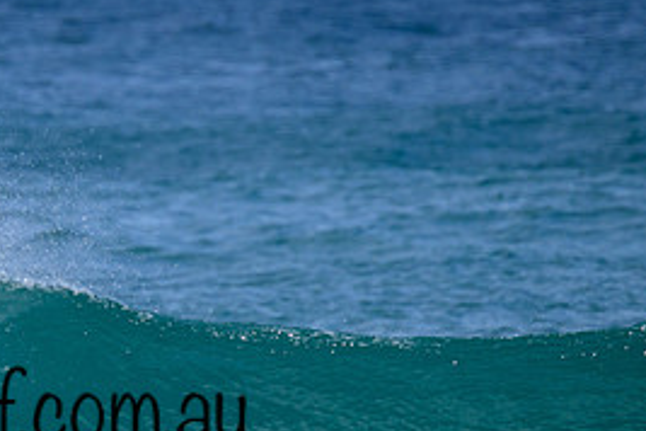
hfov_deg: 1.4
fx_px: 25712
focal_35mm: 1433
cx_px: -10
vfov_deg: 1.0
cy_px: 384
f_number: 11
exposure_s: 1/2000
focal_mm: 660
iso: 900
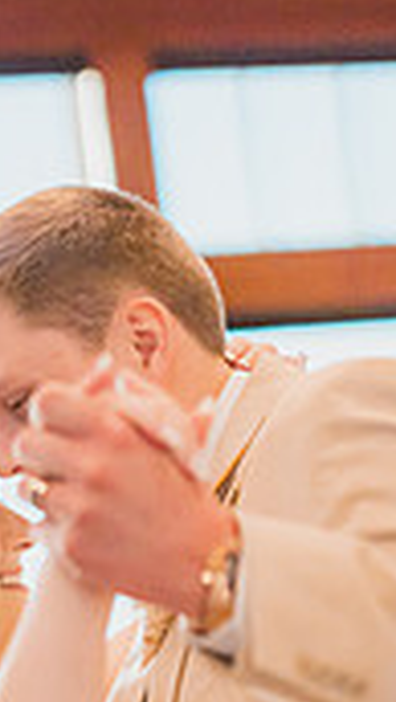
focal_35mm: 137
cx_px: 106
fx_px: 2552
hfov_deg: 8.9
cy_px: 584
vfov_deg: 15.5
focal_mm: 50
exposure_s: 1/3200
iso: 1250
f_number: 1.4
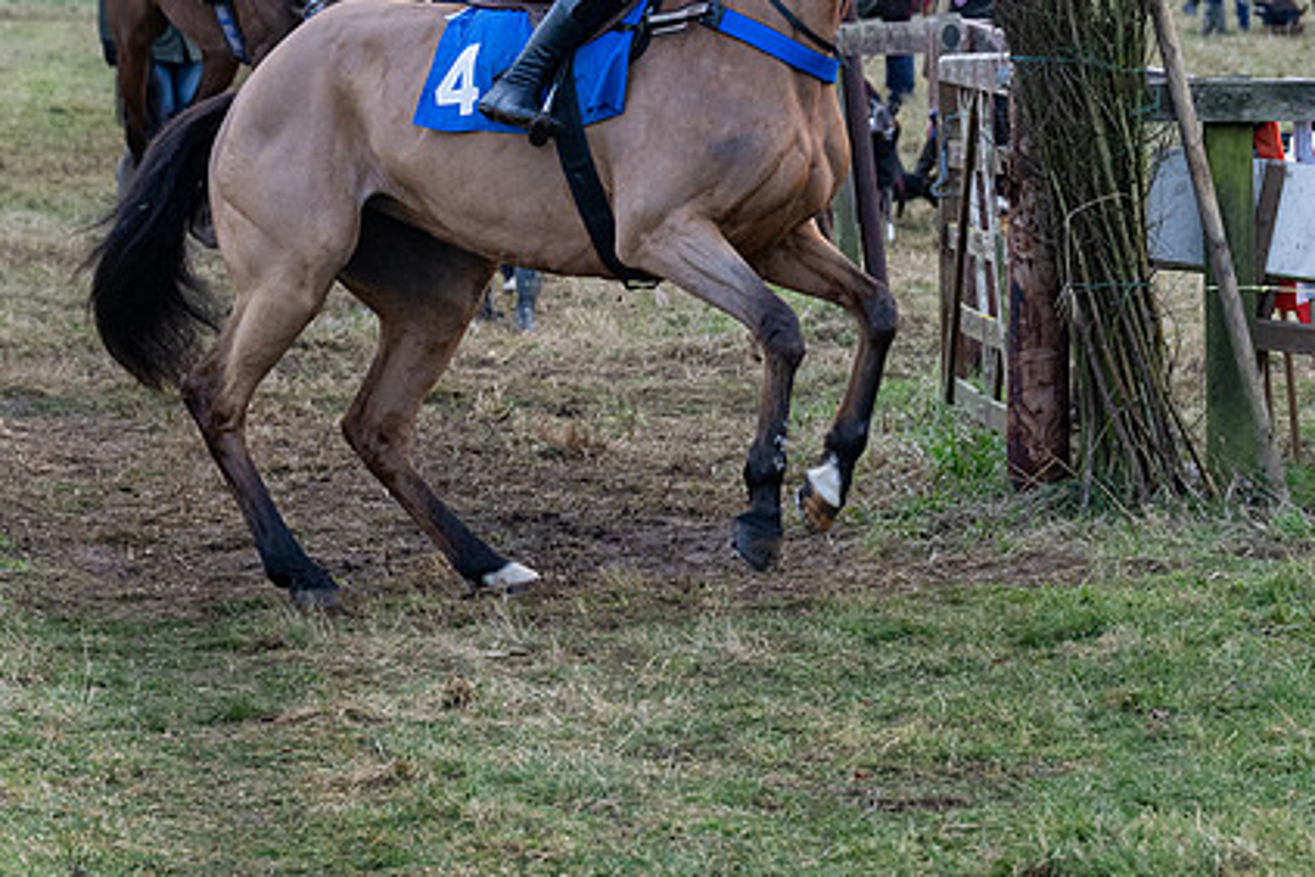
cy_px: 202
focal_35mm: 195
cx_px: 776
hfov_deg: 10.5
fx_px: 7122
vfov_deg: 7.0
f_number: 4
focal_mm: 70
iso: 800
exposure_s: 1/400
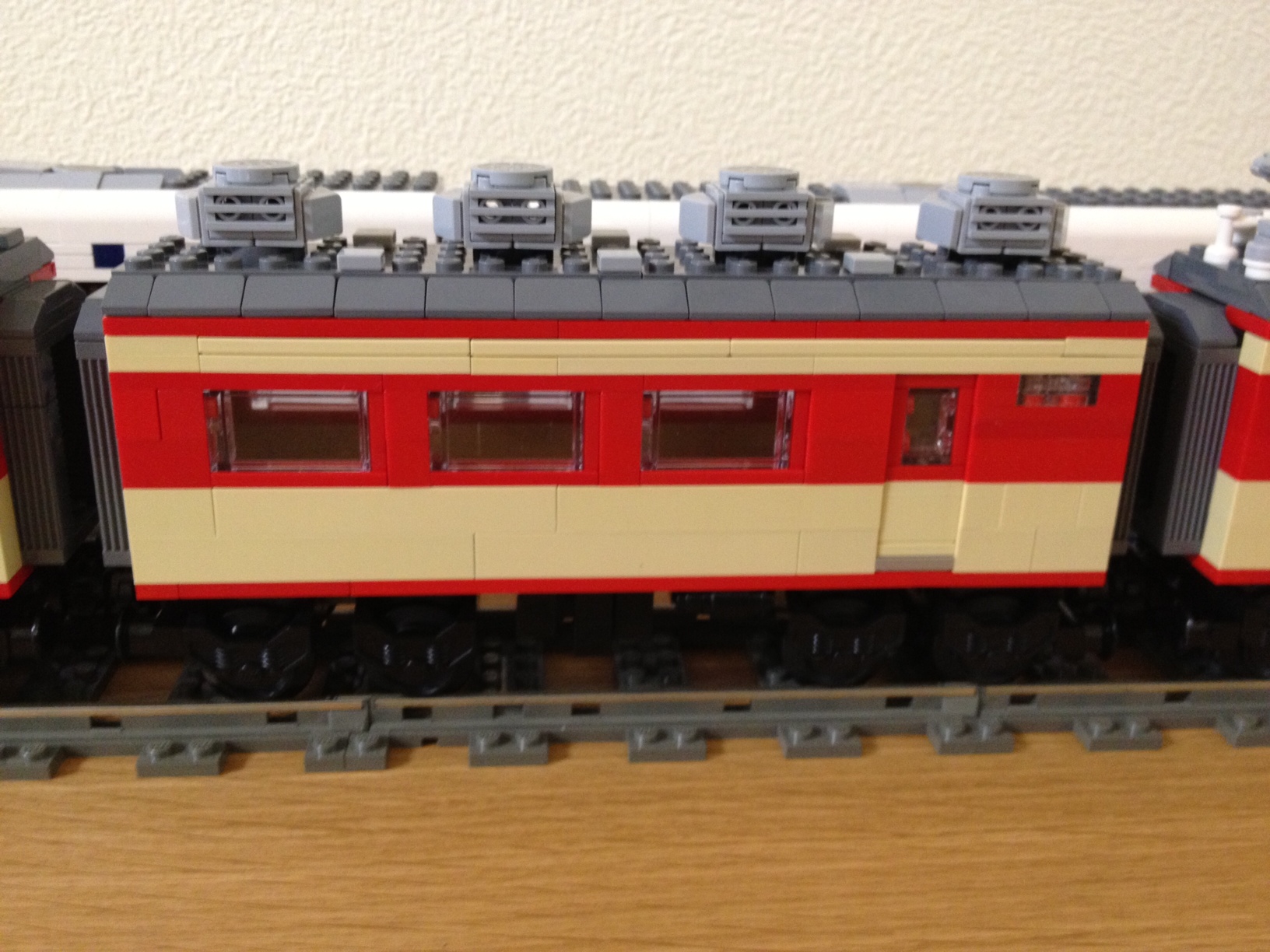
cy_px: 476
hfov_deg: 52.6
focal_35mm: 35
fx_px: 1284
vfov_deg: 40.7
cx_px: 635
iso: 250
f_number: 2.4
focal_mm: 4.28
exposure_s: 1/20
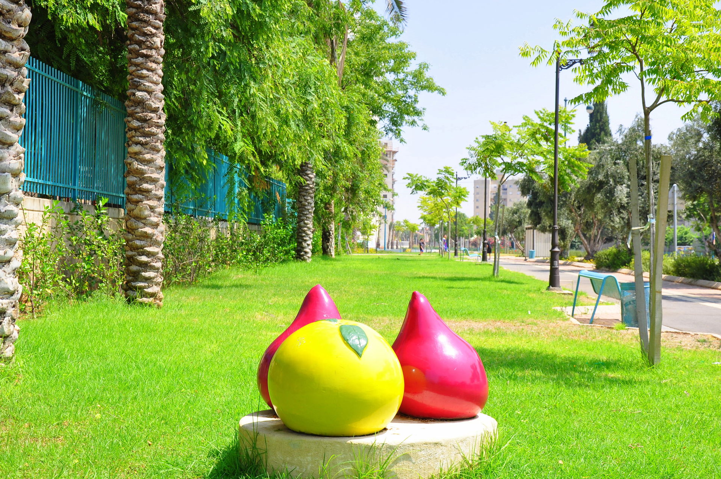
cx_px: 360
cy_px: 240
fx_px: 1050
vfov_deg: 25.7
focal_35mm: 52
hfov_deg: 37.9
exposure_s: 1/250
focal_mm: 35
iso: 200
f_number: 8
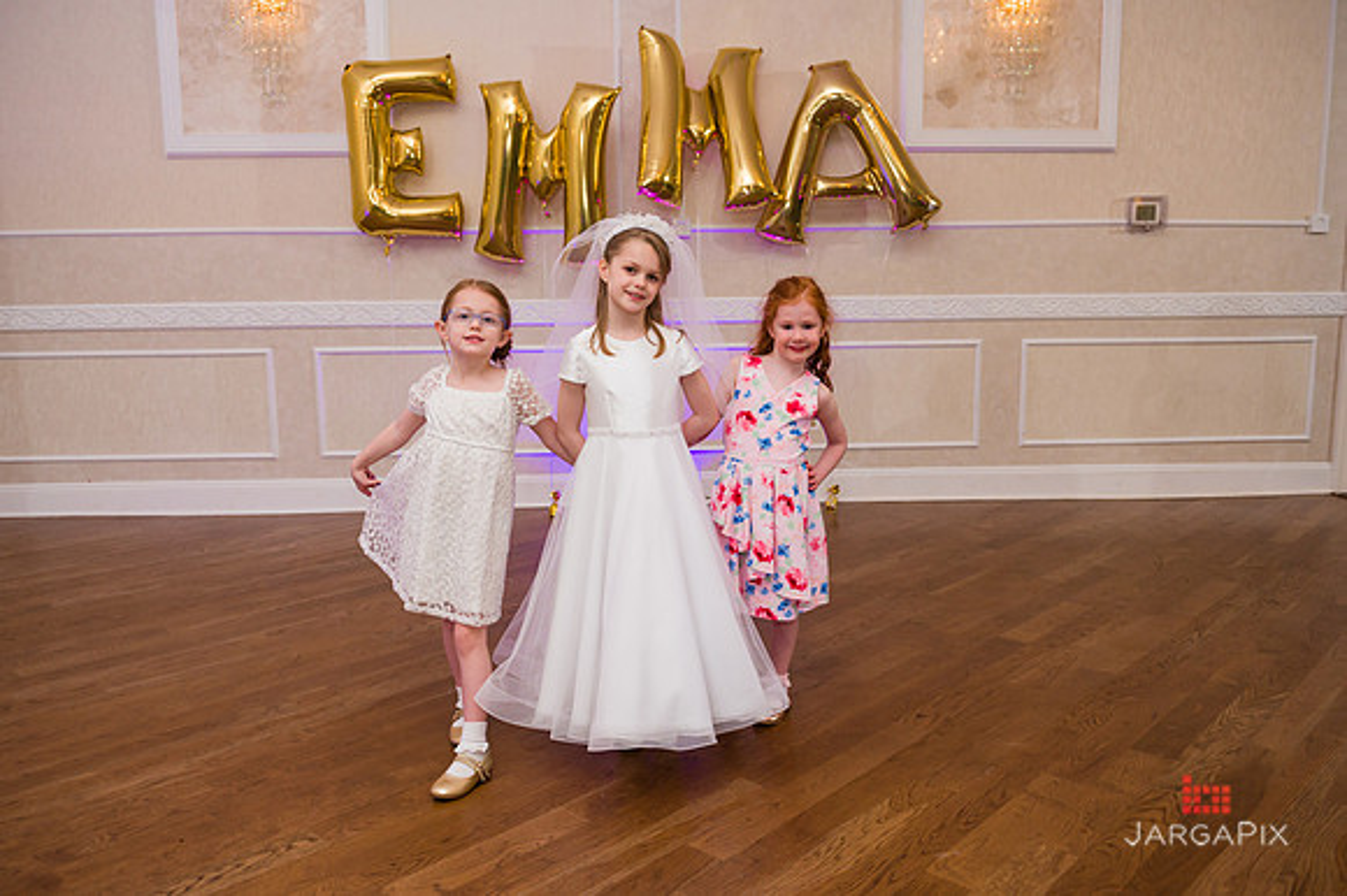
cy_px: 448
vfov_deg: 46.4
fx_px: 1047
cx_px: 674
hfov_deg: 65.5
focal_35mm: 28
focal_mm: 28
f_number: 5
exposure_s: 1/200
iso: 1250
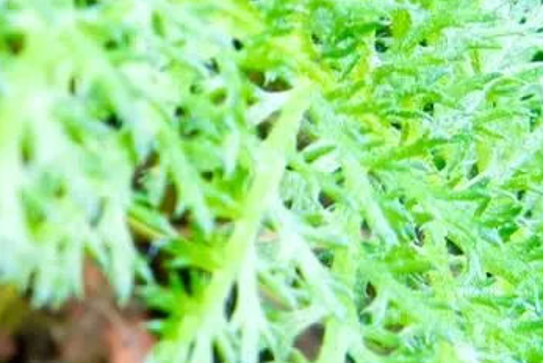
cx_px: 360
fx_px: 1389
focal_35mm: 92
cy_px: 235
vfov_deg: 14.9
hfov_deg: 22.0
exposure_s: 1/41.4
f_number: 3.5
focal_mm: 5.4
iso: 160
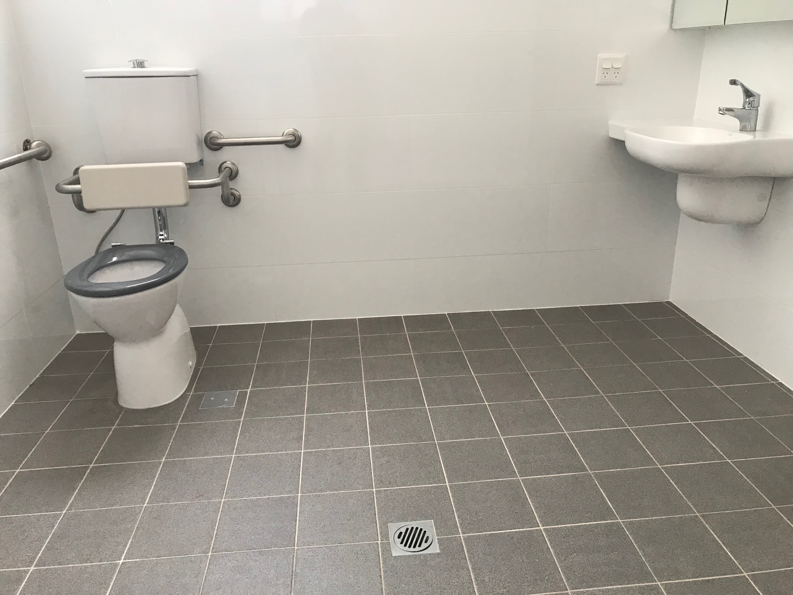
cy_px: 298
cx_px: 396
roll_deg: +1.4
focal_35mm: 28
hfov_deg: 63.4
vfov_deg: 49.7
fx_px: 641
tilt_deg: -19.9
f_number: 1.8
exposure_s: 1/23
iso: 40
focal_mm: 3.99
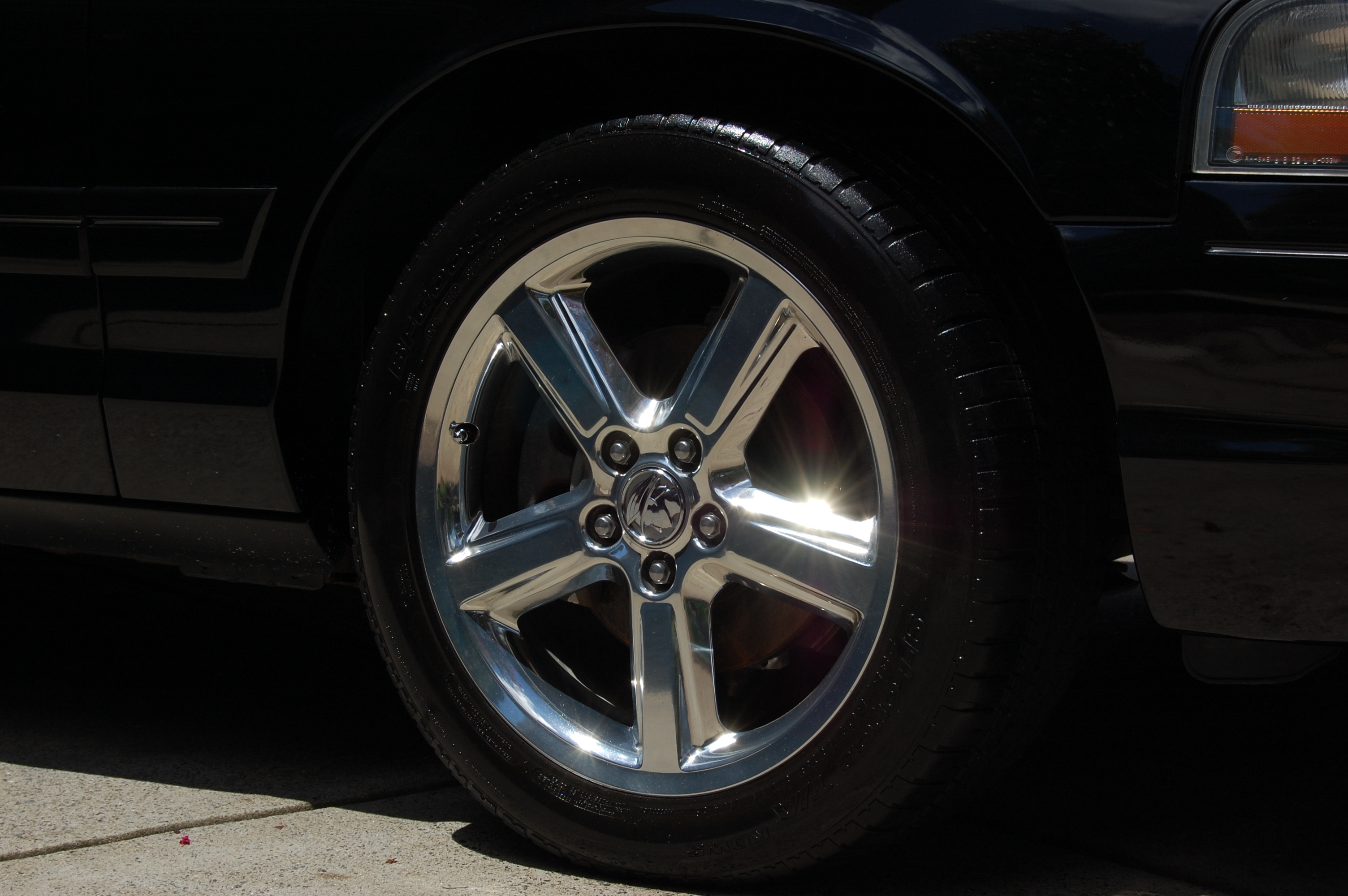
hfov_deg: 29.3
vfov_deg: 19.7
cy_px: 448
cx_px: 674
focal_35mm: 69
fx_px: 2581
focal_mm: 46
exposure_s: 1/500
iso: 200
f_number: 11
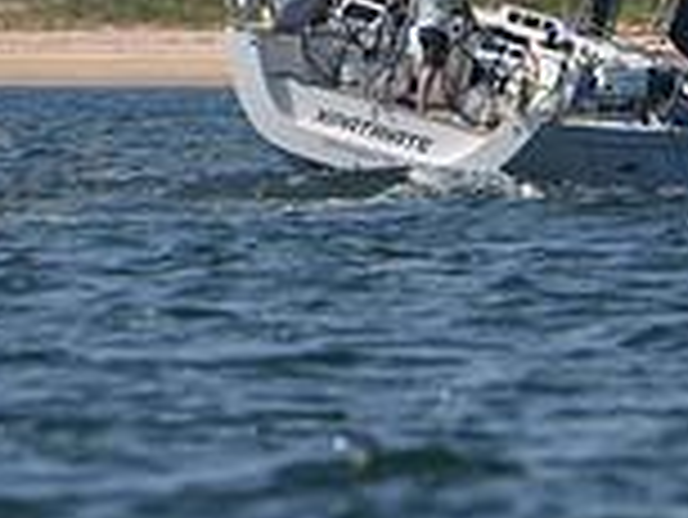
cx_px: 481
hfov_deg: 2.7
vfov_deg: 2.0
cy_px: -83
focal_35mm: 730
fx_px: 14520
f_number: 3.5
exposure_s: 1/3200
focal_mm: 200
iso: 250
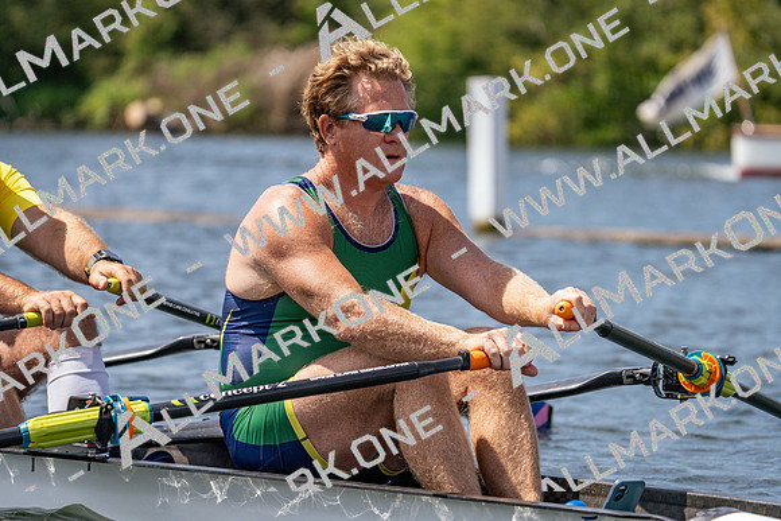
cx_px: 390
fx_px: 5229
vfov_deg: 5.7
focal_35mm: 241
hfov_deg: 8.5
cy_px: 260
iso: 250
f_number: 5.6
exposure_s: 1/2000
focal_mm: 241
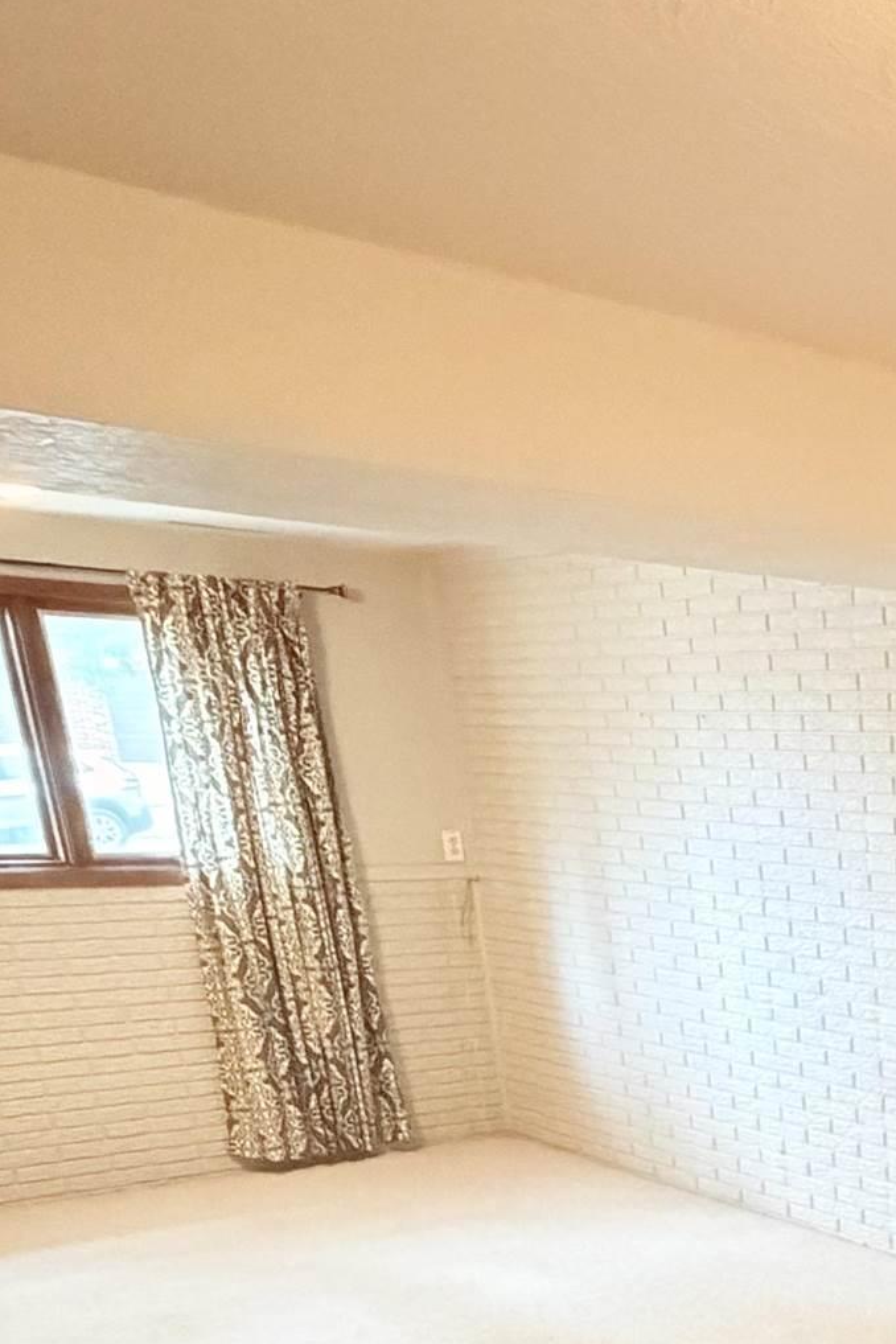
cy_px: 1368
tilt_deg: -20.7
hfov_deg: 24.4
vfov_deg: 39.0
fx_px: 1643
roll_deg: -1.5
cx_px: 1310
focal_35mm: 44
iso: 1250
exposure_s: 1/60
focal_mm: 2.22
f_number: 2.2
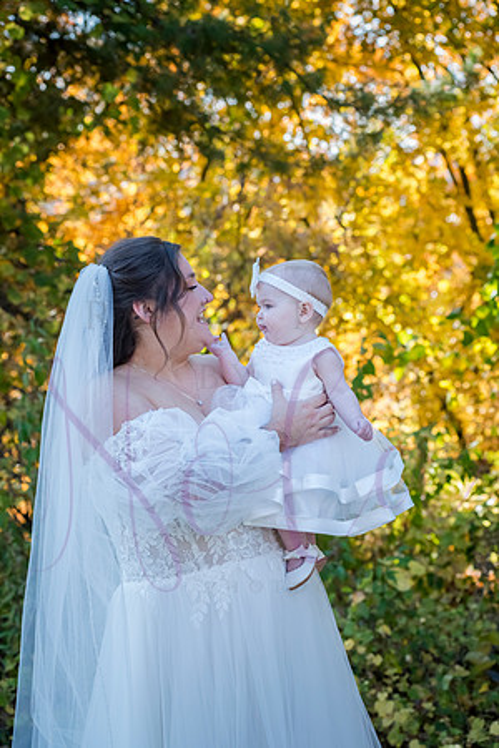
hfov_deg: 15.9
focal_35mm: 86
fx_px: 1788
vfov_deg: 23.6
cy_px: 374
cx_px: 250
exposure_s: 1/320
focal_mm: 86
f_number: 6.3
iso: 800
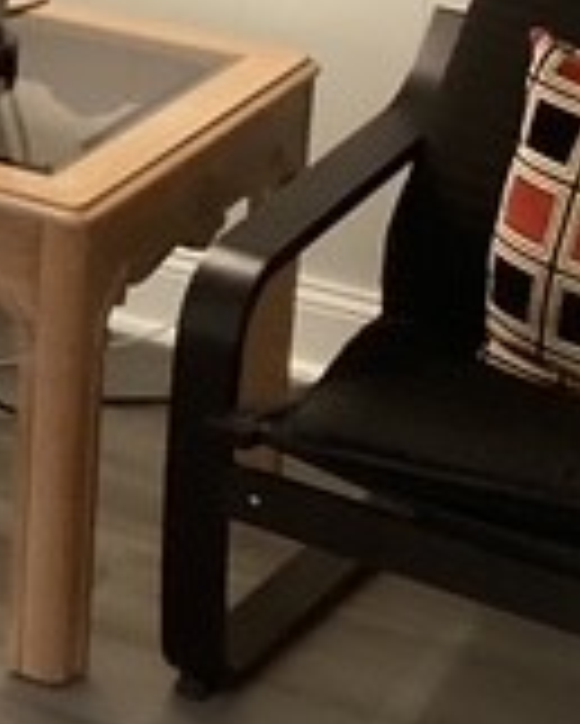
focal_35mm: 120
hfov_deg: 11.3
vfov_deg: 15.5
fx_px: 2572
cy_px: -126
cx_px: -665
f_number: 2.4
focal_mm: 3.3
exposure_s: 1/50
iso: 160
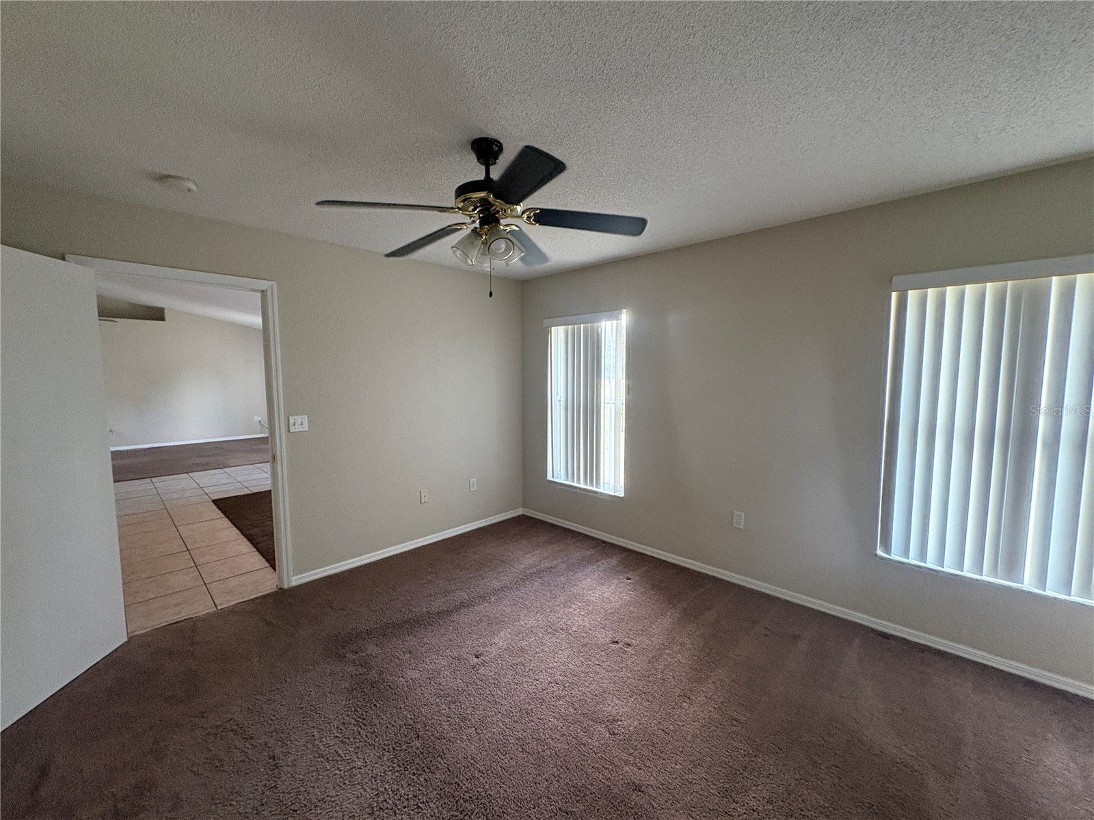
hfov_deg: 102.1
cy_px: 410
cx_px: 547
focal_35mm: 14
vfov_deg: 85.7
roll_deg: +1.1
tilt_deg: -3.5
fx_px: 442
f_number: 2.2
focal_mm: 2.22
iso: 320
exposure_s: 1/60
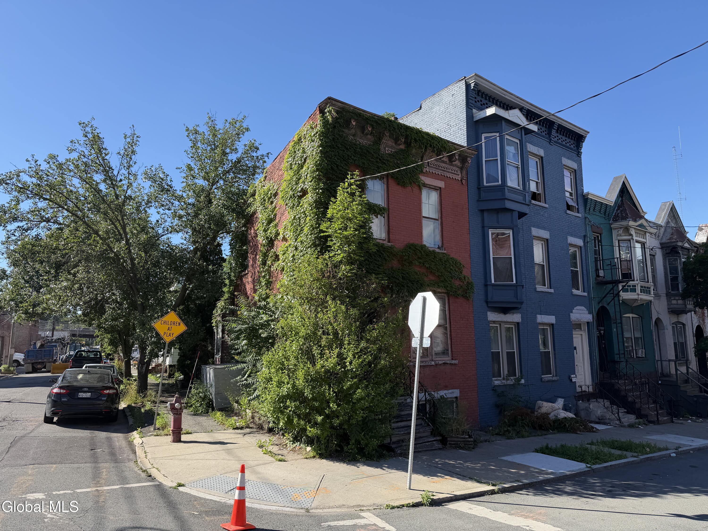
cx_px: 354
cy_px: 266
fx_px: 491
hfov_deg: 71.6
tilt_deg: +8.0
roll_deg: +0.1
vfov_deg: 56.8
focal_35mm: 24
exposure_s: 1/2232
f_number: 1.78
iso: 80
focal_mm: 6.76
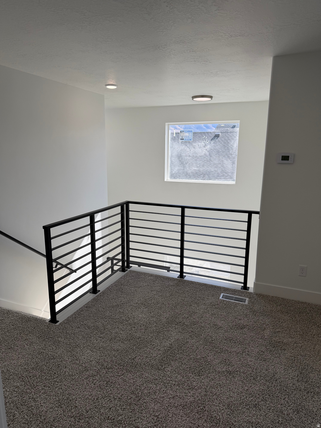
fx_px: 297
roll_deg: -0.8
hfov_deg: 56.8
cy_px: 214
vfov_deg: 71.6
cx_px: 160
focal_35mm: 24
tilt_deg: -11.0
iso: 80
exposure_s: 1/992
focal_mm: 6.76
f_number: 1.78
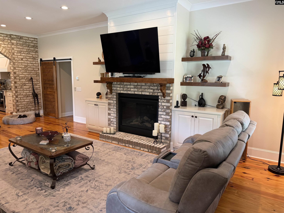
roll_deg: -0.1
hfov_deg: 71.6
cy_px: 106
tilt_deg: -8.9
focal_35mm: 24
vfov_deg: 56.8
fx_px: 197
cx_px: 142
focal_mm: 6.76
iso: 160
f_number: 1.78
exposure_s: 1/60
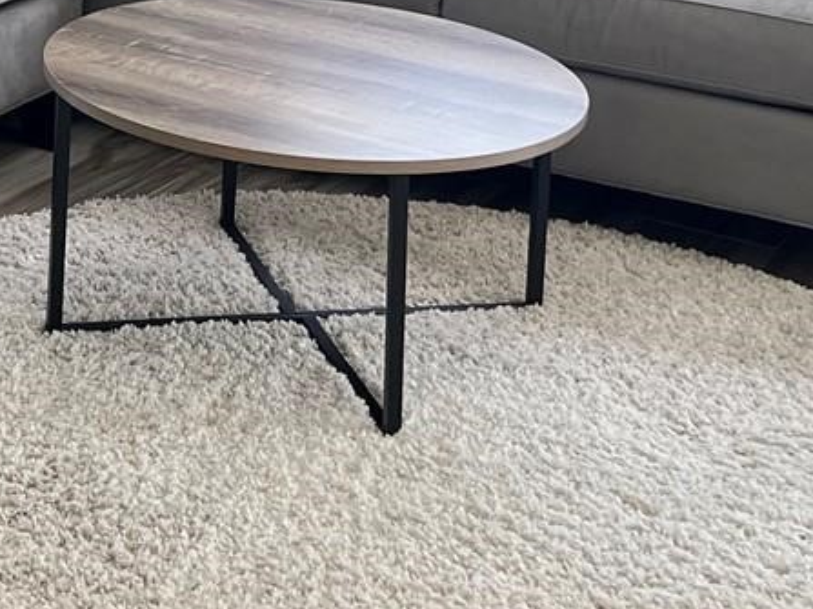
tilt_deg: -4.1
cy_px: -420
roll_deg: -1.5
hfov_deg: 20.4
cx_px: 0
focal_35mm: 93
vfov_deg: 14.3
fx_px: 2184
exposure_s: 1/120
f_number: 1.5
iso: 125
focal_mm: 5.7
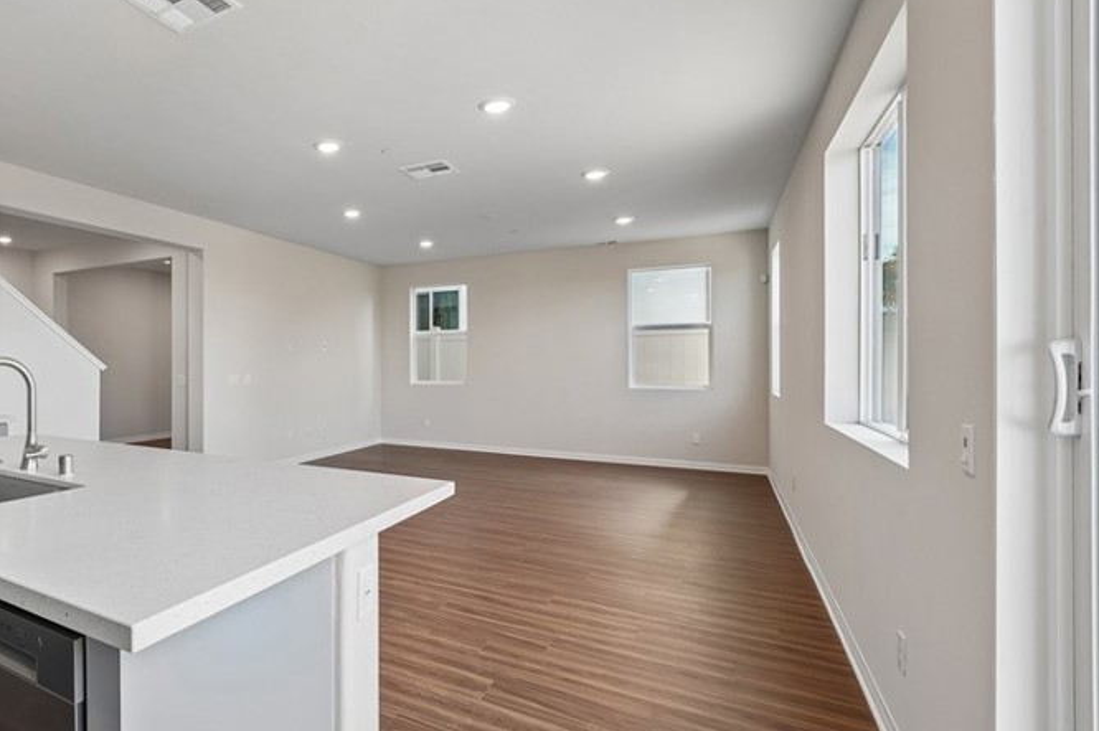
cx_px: 289
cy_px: 356
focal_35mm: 20
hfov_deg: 78.4
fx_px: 610
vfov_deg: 61.8
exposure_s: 1/30
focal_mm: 13
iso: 250
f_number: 8
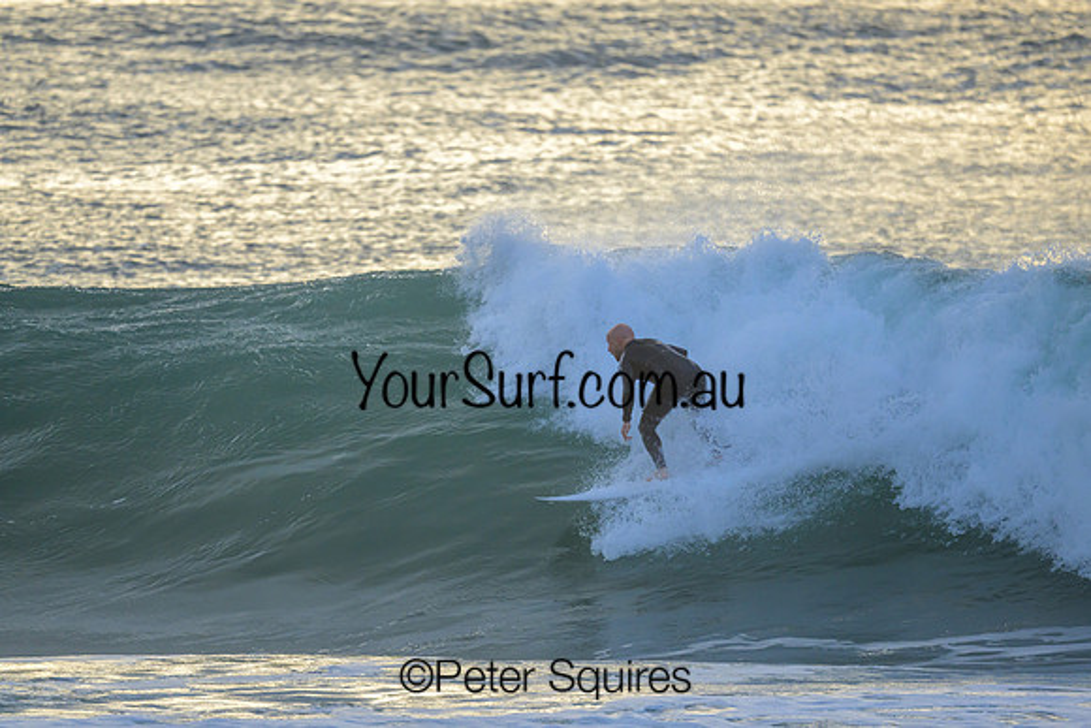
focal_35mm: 800
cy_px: 364
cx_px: 546
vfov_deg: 1.7
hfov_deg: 2.6
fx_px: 24249
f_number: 6.3
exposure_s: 1/2500
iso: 1250
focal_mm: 800
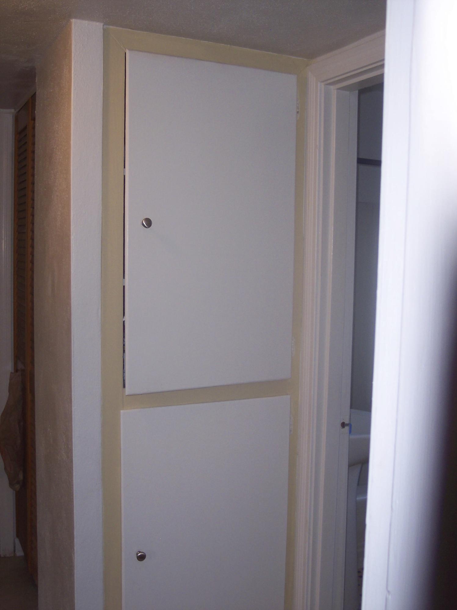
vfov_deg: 49.0
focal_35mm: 38
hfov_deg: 37.7
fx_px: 670
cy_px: 305
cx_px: 228
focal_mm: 8
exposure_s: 1/30
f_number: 2.8
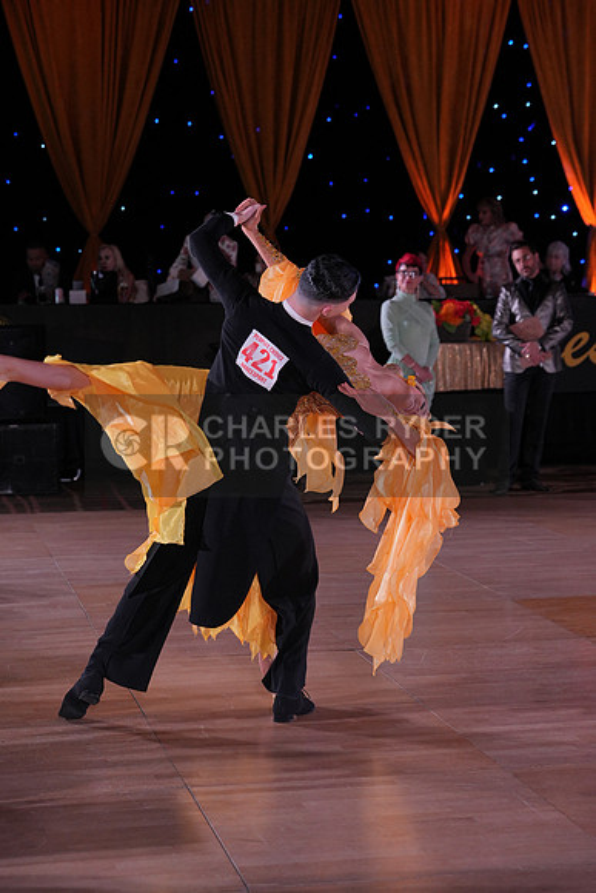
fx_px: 1861
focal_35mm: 75
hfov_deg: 18.2
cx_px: 298
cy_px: 446
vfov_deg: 27.0
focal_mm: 75
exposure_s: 1/400
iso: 1000
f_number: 4
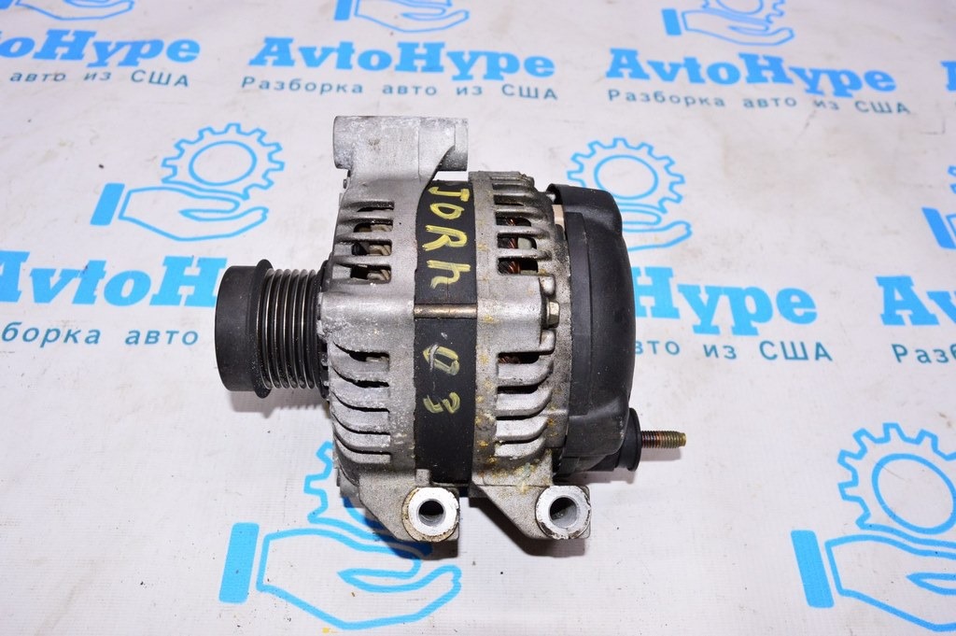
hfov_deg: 62.0
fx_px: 796
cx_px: 478
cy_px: 318
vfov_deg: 43.5
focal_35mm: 30
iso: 1600
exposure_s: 1/160
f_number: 8
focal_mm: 20
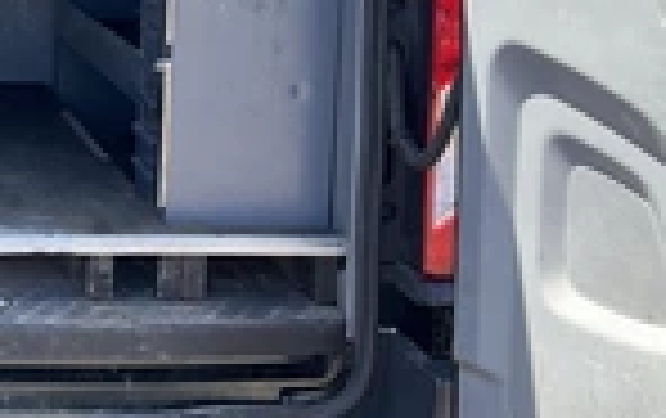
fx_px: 1509
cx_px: -36
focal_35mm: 83
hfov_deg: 23.6
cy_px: 18
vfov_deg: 15.5
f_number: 1.8
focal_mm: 3
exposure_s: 1/250
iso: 25
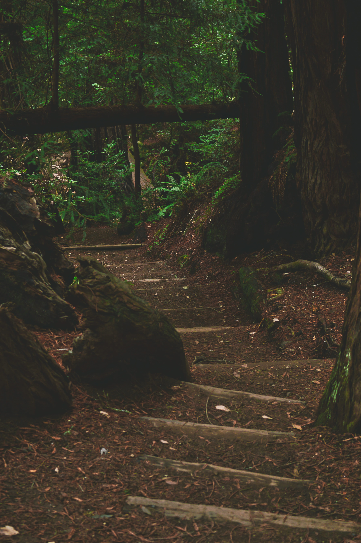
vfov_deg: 37.9
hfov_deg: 25.7
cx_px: 180
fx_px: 791
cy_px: 272
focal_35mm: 52
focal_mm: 35
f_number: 2.5
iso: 200
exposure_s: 1/100
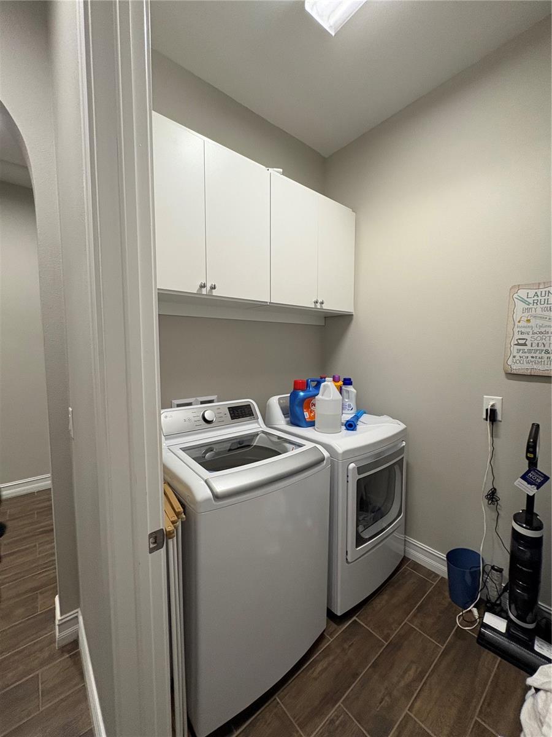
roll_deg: -0.1
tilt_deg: -3.6
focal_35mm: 14
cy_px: 368
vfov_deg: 102.1
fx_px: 298
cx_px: 276
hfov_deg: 85.7
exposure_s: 1/60
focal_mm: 2.22
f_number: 2.2
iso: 250
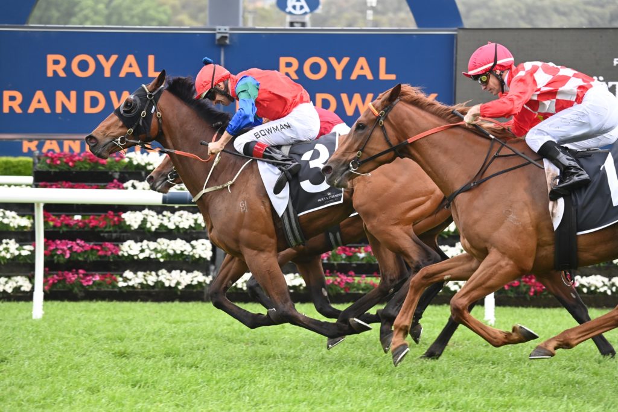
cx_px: 309
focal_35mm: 180
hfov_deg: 11.4
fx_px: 3090
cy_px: 206
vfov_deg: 7.6
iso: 2200
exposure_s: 1/1600
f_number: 5.3
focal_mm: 180
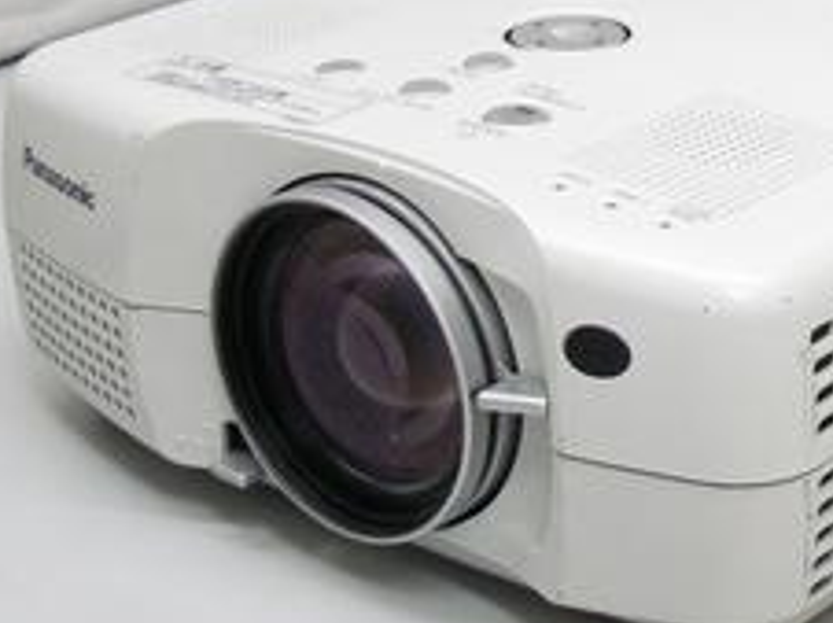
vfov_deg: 14.4
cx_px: 719
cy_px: 26
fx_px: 2428
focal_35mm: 101
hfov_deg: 19.2
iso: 200
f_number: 3.3
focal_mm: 6.3
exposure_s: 1/25
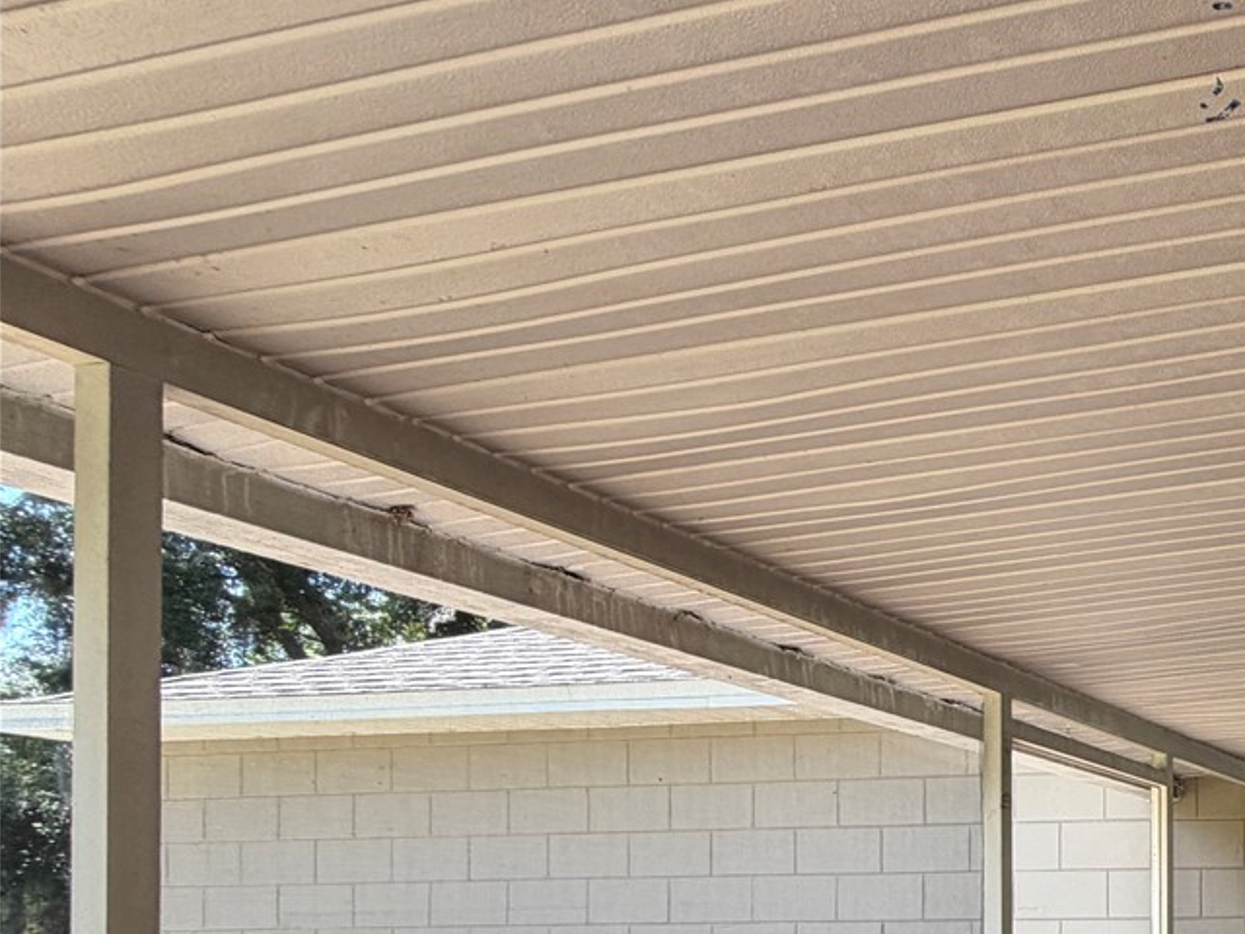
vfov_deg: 36.3
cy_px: 950
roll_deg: +0.9
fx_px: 1259
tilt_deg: +0.5
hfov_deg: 37.2
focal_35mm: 35
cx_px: 1554
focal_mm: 2.22
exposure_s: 1/121
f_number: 2.2
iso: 64
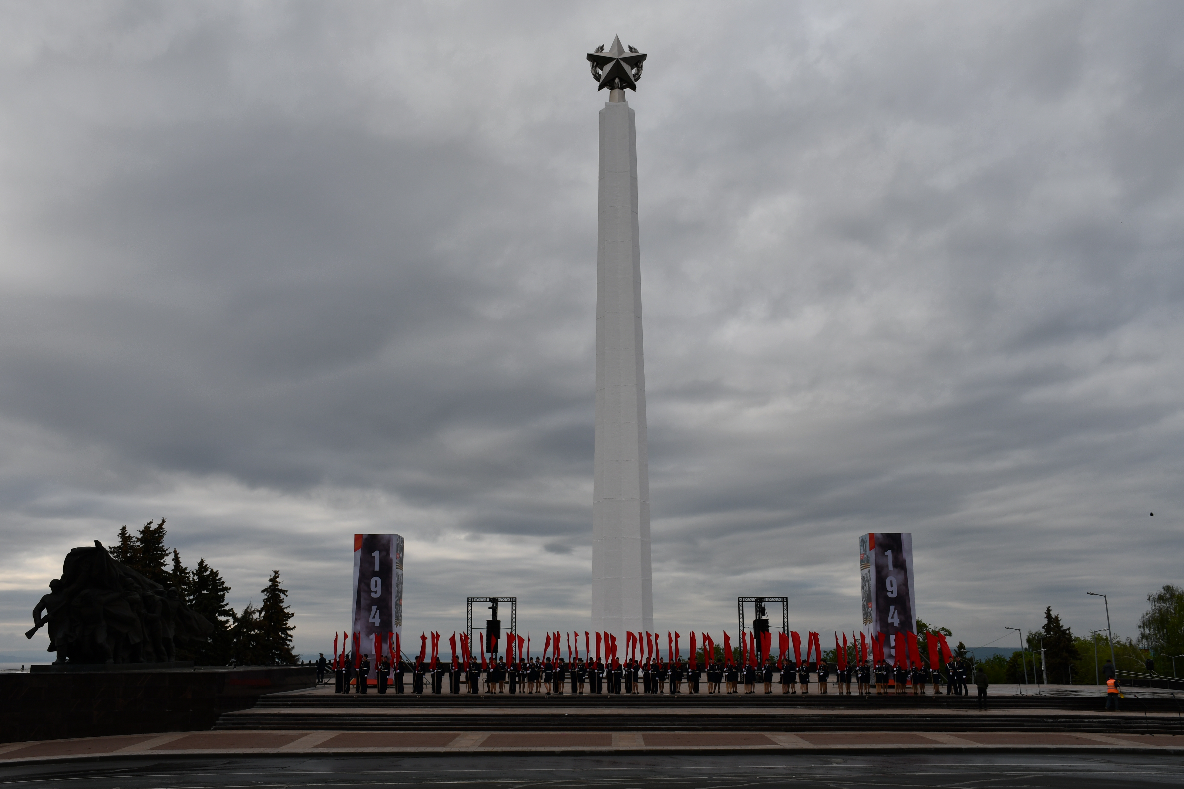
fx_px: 1184
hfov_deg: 53.1
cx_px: 592
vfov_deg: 36.9
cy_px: 394
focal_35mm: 36
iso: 100
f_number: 9
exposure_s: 1/320
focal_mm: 24
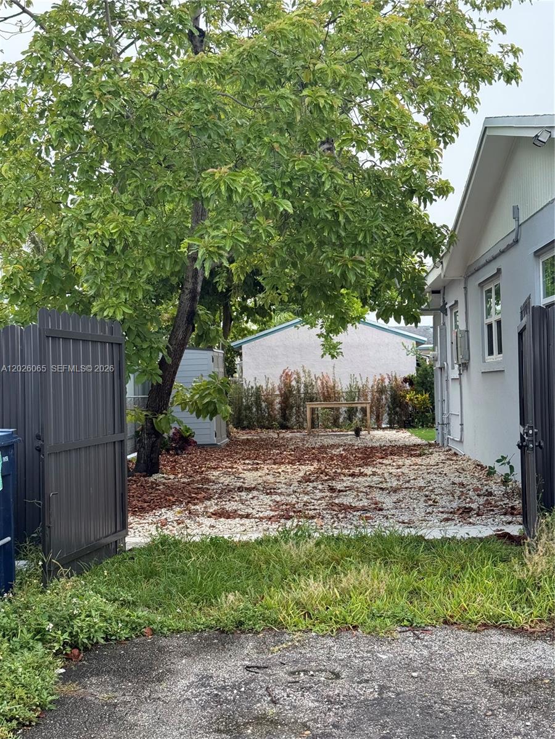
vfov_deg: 39.7
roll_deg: +1.4
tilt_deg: +0.9
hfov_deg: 30.3
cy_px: 370
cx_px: 278
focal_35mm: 48
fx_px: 1026
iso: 100
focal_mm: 6.76
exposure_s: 1/663
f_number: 1.78
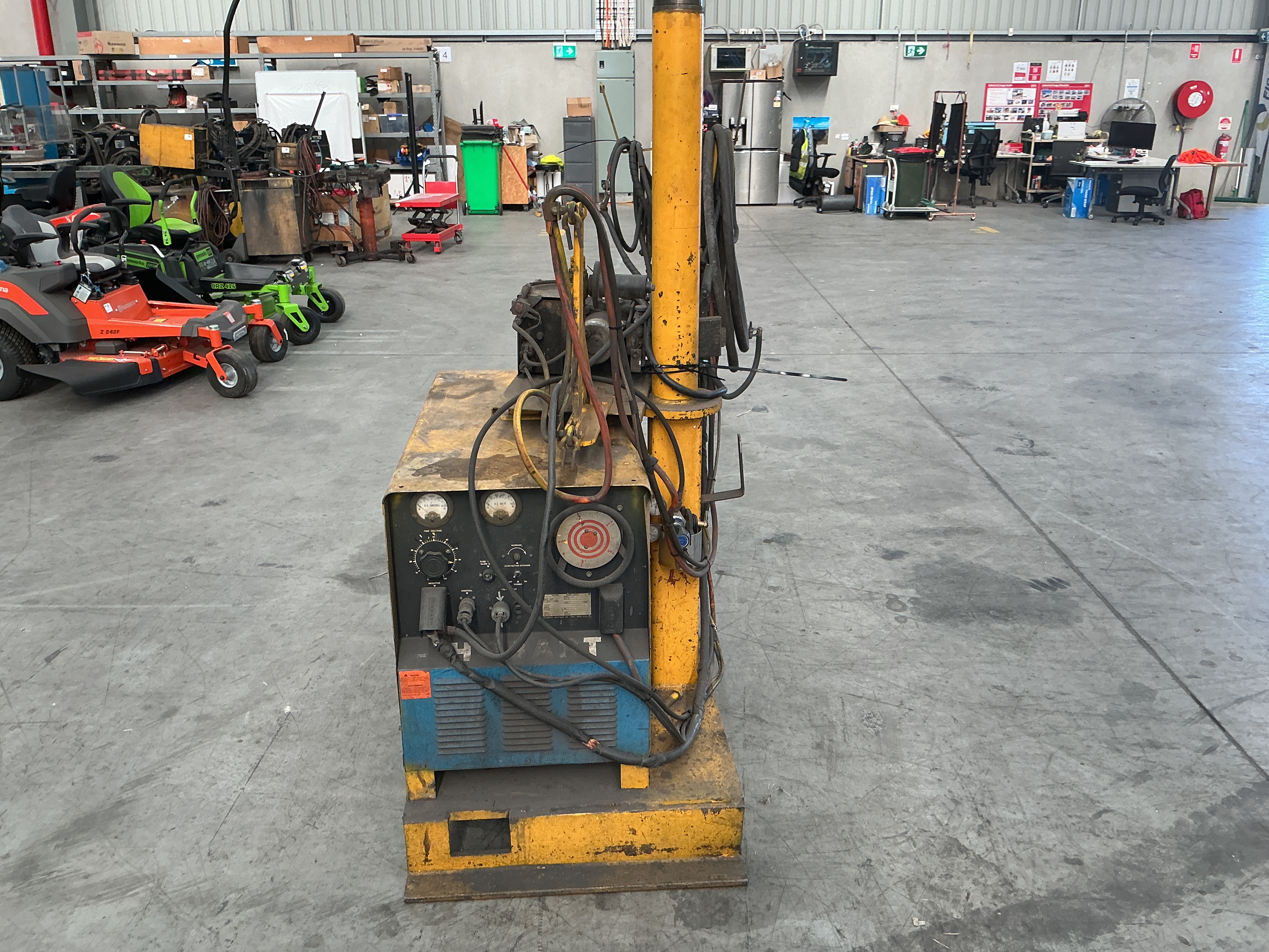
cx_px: 634
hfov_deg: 61.7
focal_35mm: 29
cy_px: 476
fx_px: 1063
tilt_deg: -19.0
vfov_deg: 48.2
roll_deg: +0.0
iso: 50
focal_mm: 3
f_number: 1.8
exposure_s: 1/120
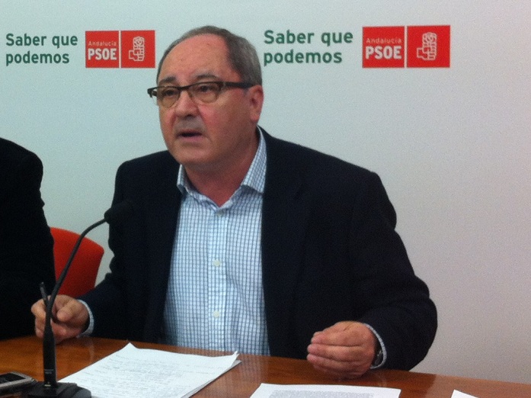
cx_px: 266
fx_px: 537
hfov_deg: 52.6
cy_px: 199
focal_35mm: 35
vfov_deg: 40.7
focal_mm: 3.85
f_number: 2.8
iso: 80
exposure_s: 1/40
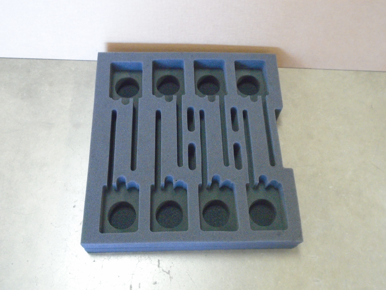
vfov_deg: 39.7
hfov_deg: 51.4
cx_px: 193
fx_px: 401
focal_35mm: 36
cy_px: 145
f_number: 3.8
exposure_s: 1/30
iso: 800
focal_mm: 6.4
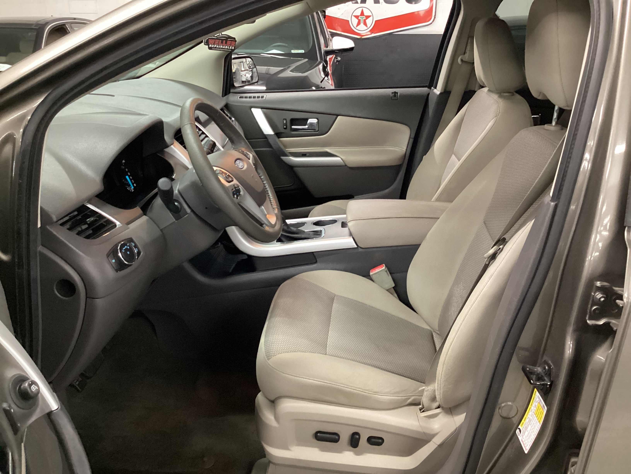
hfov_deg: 58.4
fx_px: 565
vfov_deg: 45.4
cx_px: 316
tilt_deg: -23.0
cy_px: 237
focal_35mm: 31
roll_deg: +0.0
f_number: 2.4
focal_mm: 3.3
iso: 400
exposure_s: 1/25
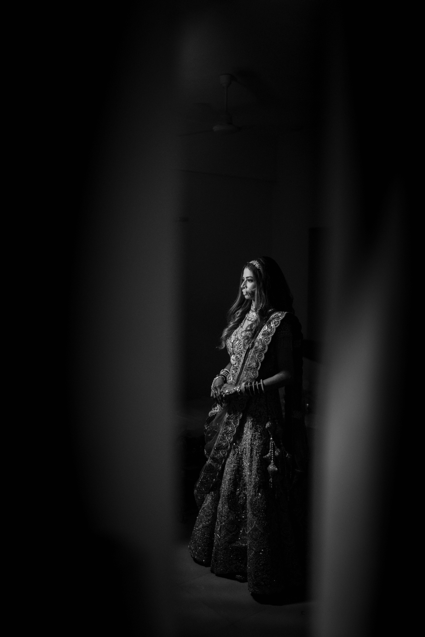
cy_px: 318
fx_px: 620
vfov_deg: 54.4
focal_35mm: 35
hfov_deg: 37.9
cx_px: 212
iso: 800
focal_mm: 35
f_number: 1.4
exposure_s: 1/400
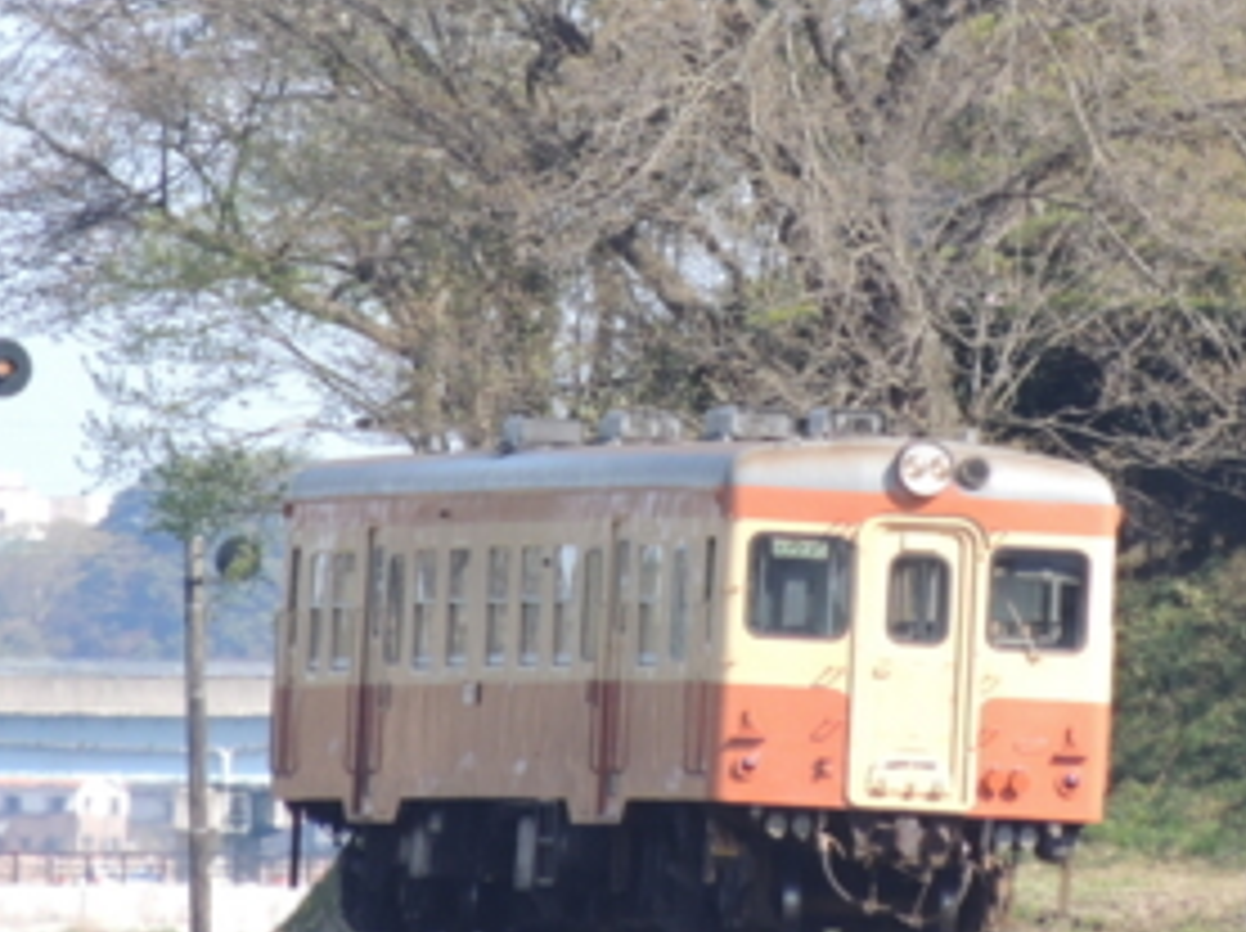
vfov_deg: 1.0
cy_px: 347
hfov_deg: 1.3
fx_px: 56151
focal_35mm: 1562
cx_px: 634
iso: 400
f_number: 5.5
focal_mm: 160.5
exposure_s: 1/640
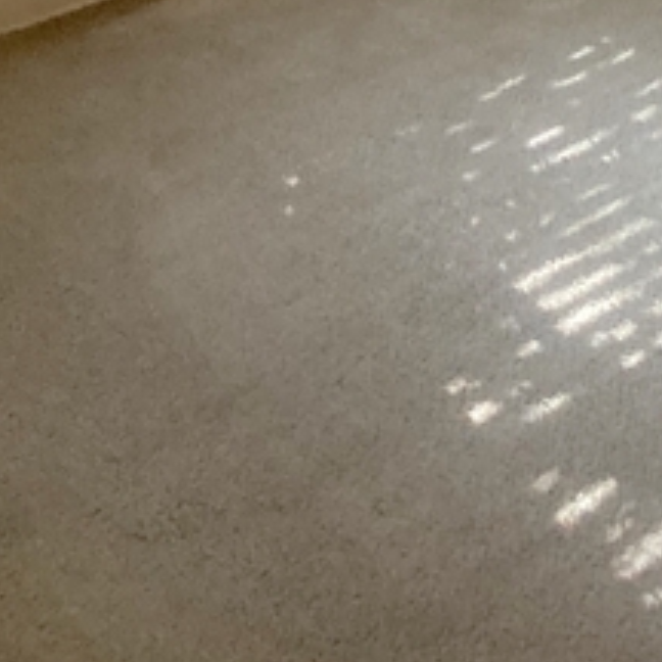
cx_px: 926
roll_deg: +0.2
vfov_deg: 11.8
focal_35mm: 124
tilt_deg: -3.5
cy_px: -843
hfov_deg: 13.4
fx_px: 2683
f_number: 1.8
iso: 200
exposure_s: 1/60
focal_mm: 3.99
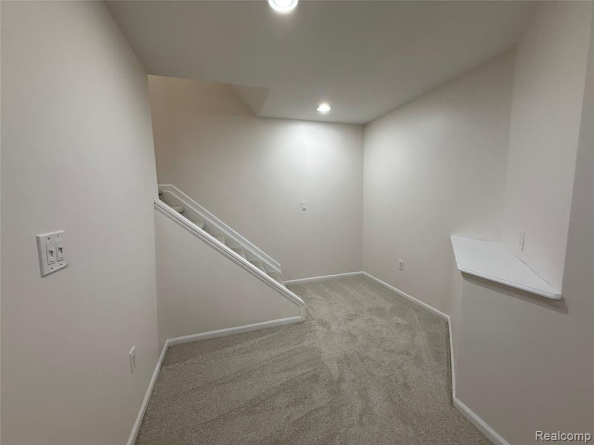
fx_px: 240
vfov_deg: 85.7
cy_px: 222
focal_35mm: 14
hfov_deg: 102.1
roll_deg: +2.3
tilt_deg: -6.3
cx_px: 297
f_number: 2.2
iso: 250
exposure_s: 1/120
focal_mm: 2.22
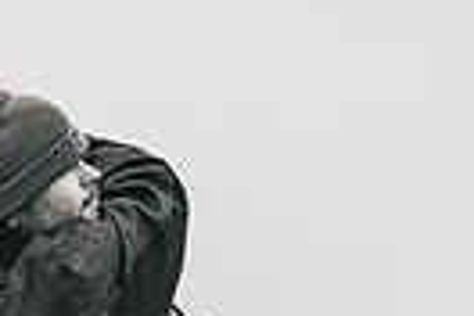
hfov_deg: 5.3
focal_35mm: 391
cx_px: 86
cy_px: 508
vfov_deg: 3.5
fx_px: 5148
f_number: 2.8
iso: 640
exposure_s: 1/6400
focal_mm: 86
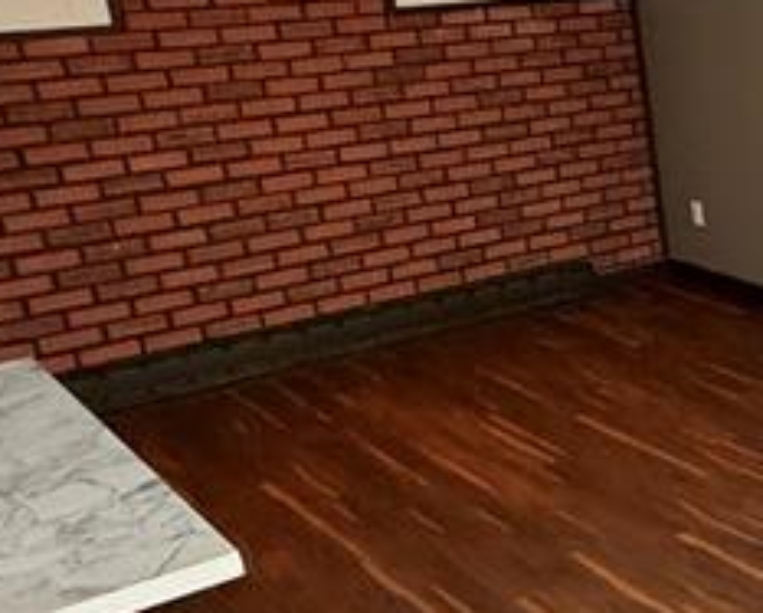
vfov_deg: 25.4
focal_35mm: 60
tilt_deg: -17.2
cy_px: 328
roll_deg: +0.3
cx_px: 1130
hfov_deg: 24.7
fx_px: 1357
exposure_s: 1/120
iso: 500
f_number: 2.2
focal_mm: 2.22
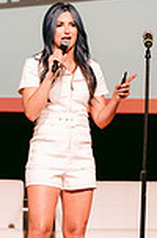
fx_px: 1669
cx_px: 42
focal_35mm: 254
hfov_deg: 5.4
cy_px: 50
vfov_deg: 8.1
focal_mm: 85
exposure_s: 1/200
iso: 400
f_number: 2.8
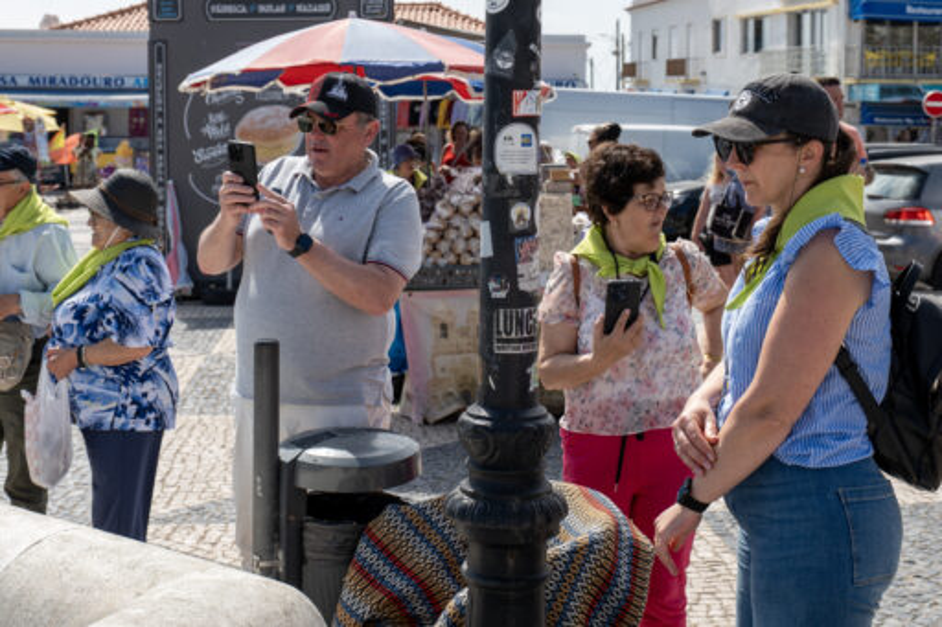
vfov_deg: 22.6
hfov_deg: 33.4
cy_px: 314
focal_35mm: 60
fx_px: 1569
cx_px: 471
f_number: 8
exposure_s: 1/200
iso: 100
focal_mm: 60
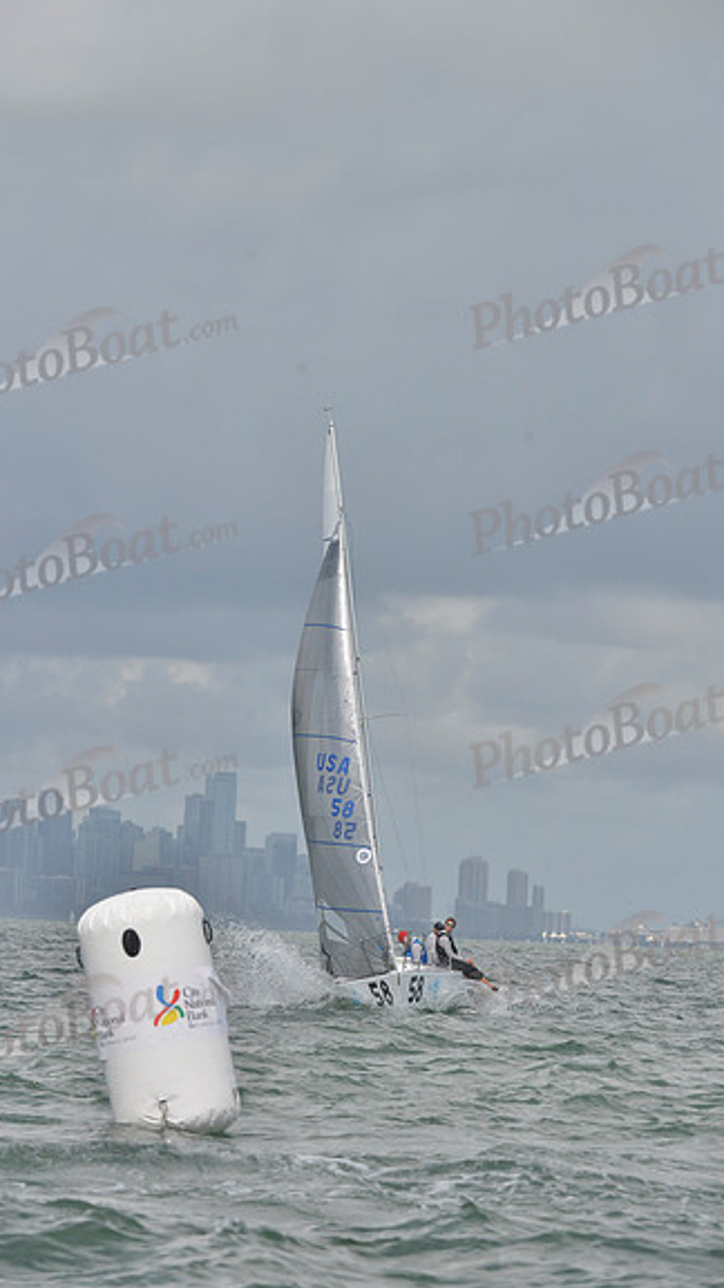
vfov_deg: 10.2
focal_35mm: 211
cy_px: 646
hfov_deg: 5.8
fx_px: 7201
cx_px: 354
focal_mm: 200
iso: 400
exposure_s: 1/1250
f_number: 10
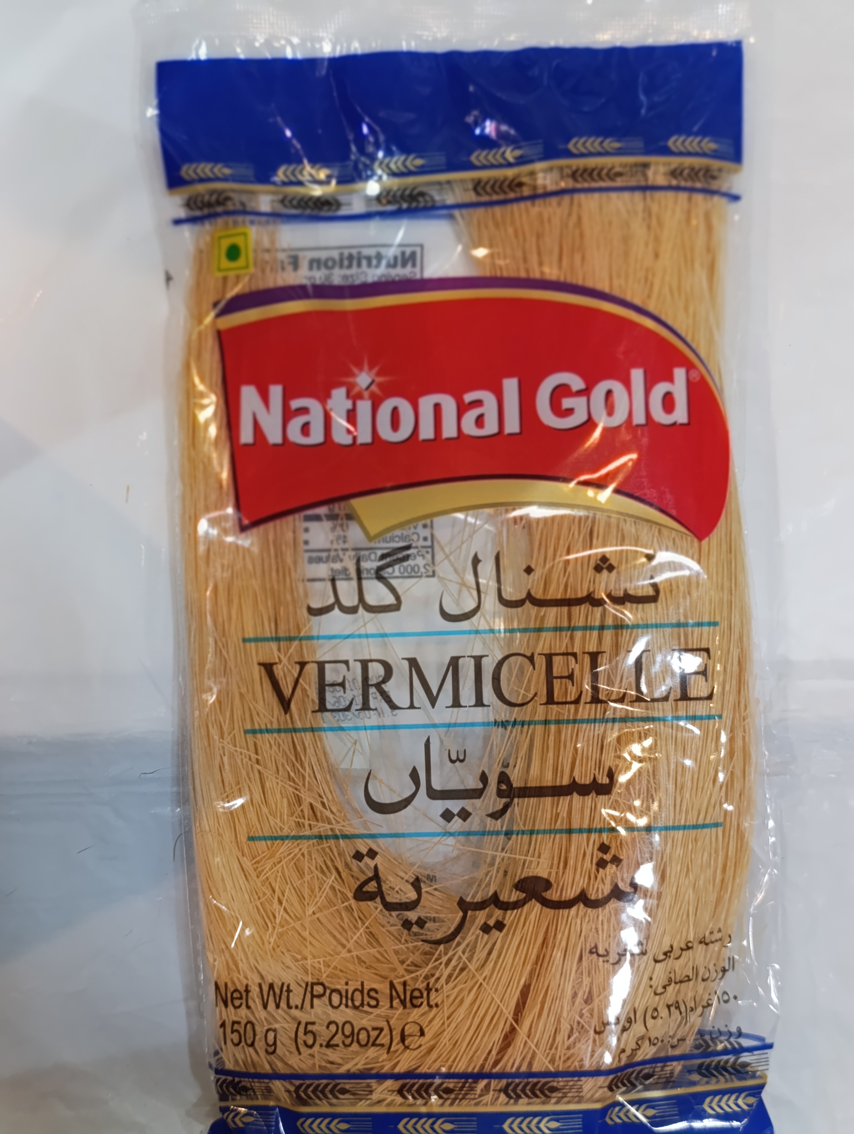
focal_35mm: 46
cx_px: 427
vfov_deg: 41.2
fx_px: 1509
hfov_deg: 31.6
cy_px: 567
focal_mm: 6.14
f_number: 1.6
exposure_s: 1/100
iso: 800
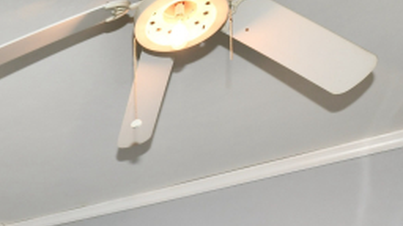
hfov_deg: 42.6
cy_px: 383
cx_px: 25
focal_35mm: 43
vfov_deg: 21.0
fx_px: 459
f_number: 6.3
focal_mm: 14
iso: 640
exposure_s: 1/60
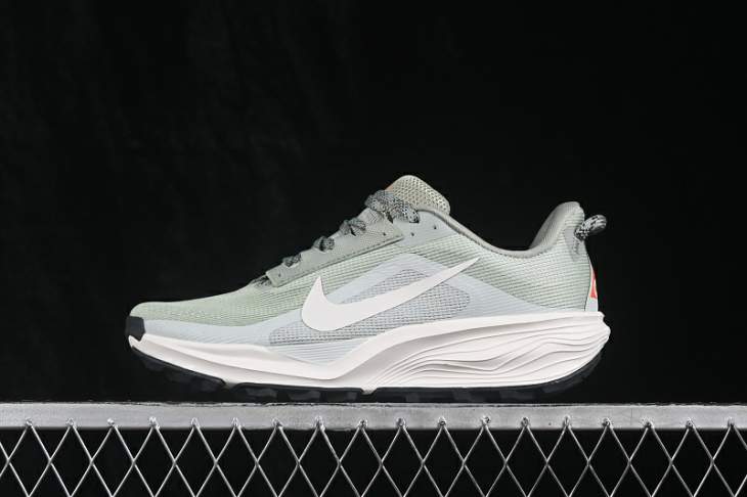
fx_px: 1555
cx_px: 374
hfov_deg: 27.0
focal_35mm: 75
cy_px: 248
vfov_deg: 18.2
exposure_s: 1/80
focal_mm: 50
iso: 160
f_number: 8
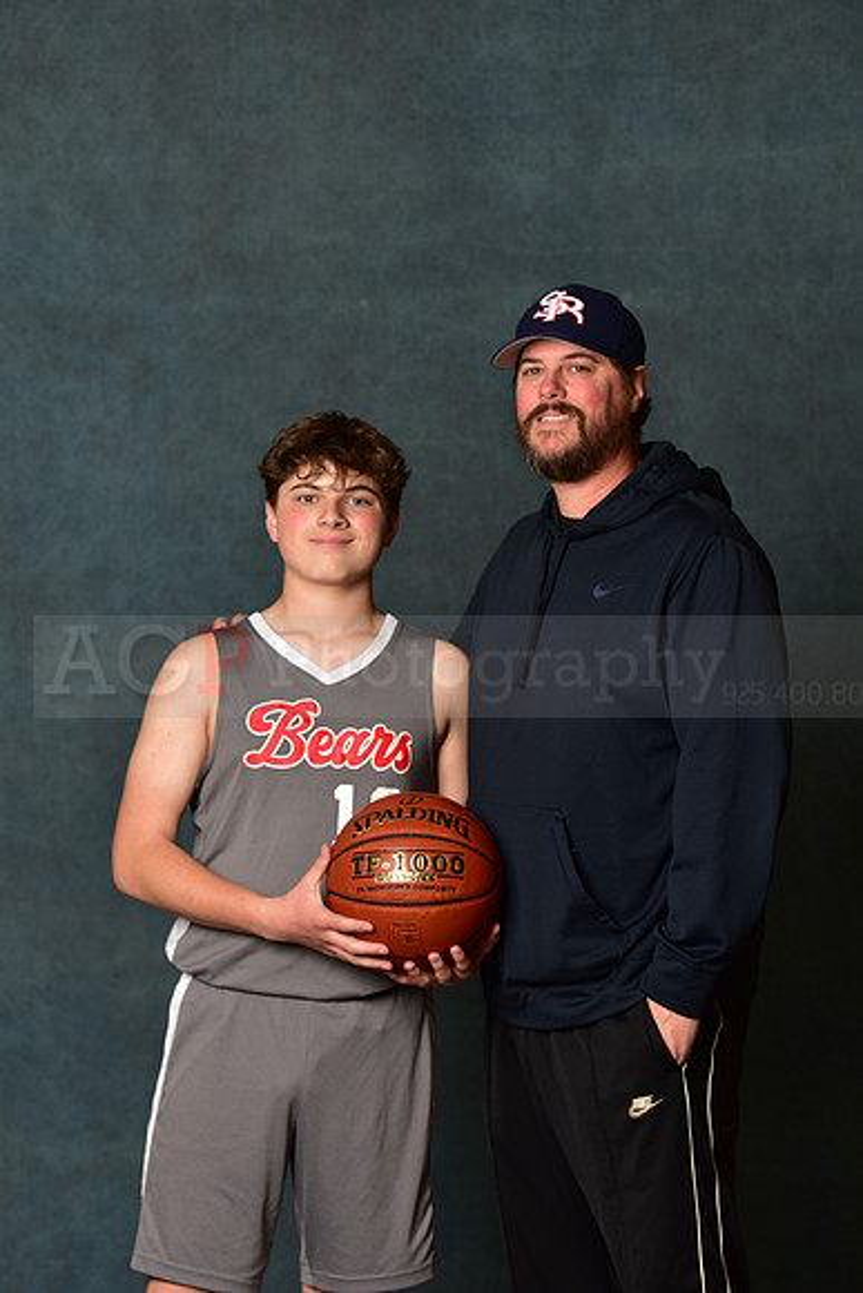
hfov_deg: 13.0
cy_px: 646
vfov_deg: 19.5
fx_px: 3773
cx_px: 432
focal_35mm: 105
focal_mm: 105
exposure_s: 1/160
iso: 200
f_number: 4.5
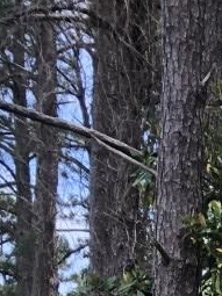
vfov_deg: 10.4
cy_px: 759
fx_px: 1352
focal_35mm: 158
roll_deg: -2.8
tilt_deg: -6.1
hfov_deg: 8.4
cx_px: 578
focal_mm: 3.99
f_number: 1.8
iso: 20
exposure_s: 1/326
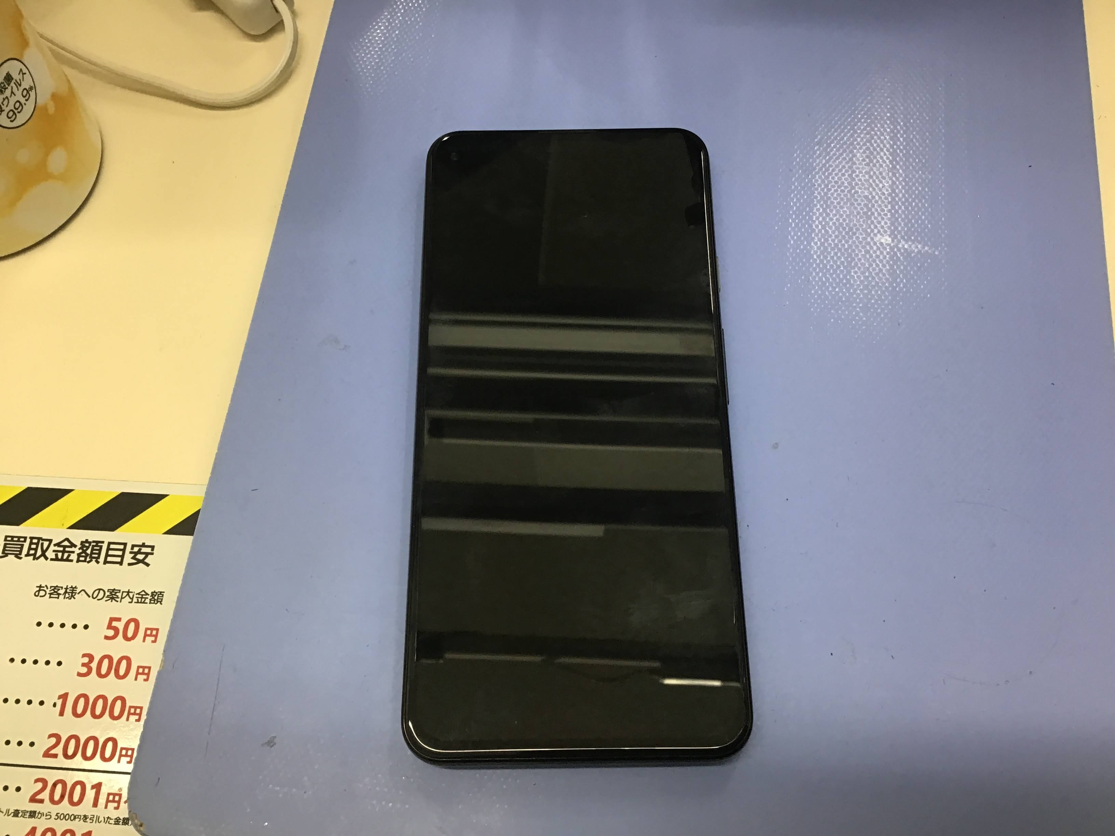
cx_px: 558
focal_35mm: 31
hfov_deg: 58.4
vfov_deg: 45.4
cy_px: 418
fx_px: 999
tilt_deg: -68.5
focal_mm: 3.3
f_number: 2.4
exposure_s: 1/30
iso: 25
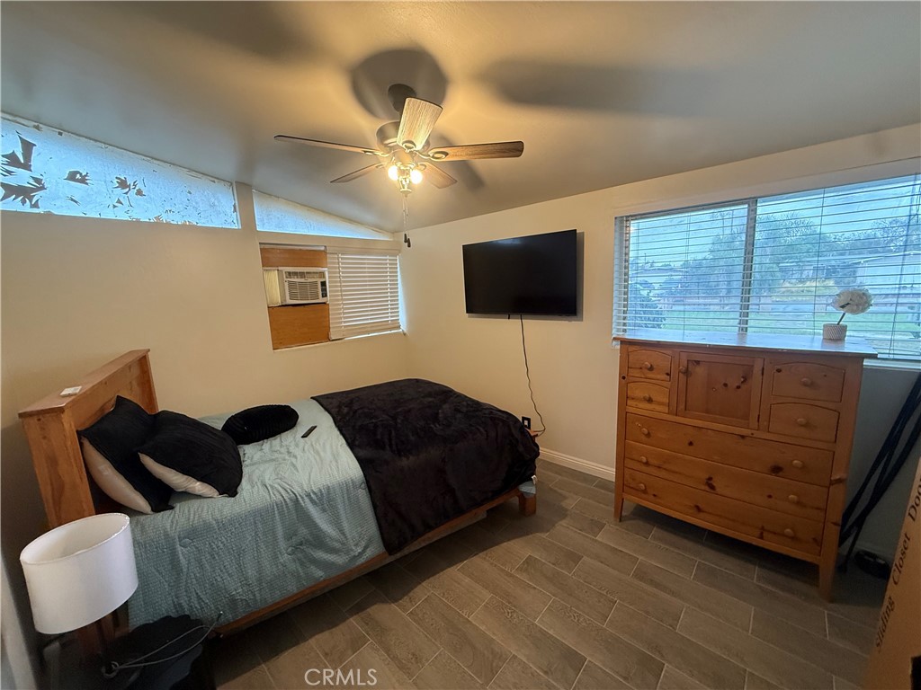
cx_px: 460
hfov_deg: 102.1
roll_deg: +2.9
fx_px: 372
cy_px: 345
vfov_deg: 85.7
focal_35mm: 14
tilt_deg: -8.0
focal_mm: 2.22
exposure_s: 1/60
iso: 400
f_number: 2.2
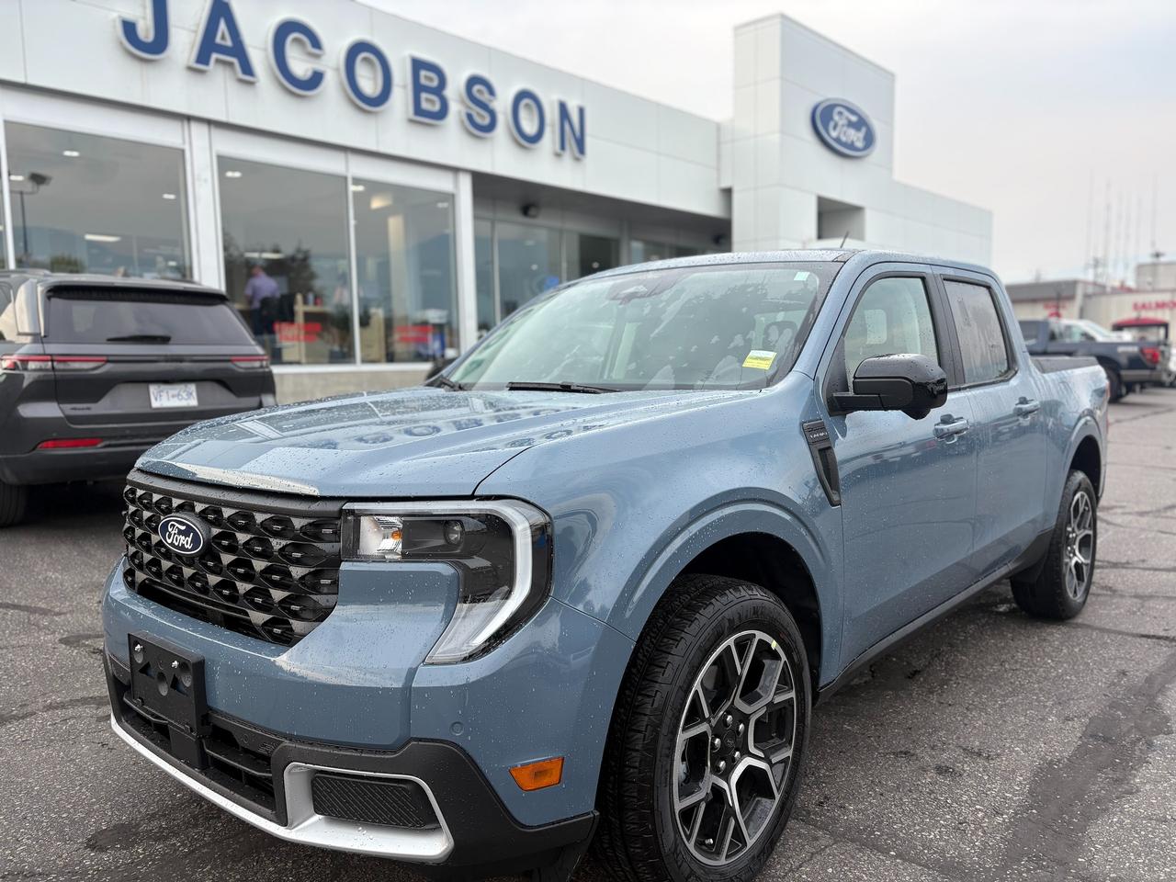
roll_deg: +1.2
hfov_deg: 67.3
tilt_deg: -5.7
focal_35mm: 26
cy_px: 441
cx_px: 588
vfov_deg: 53.1
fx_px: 883
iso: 50
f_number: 1.6
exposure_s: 1/895
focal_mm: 5.96
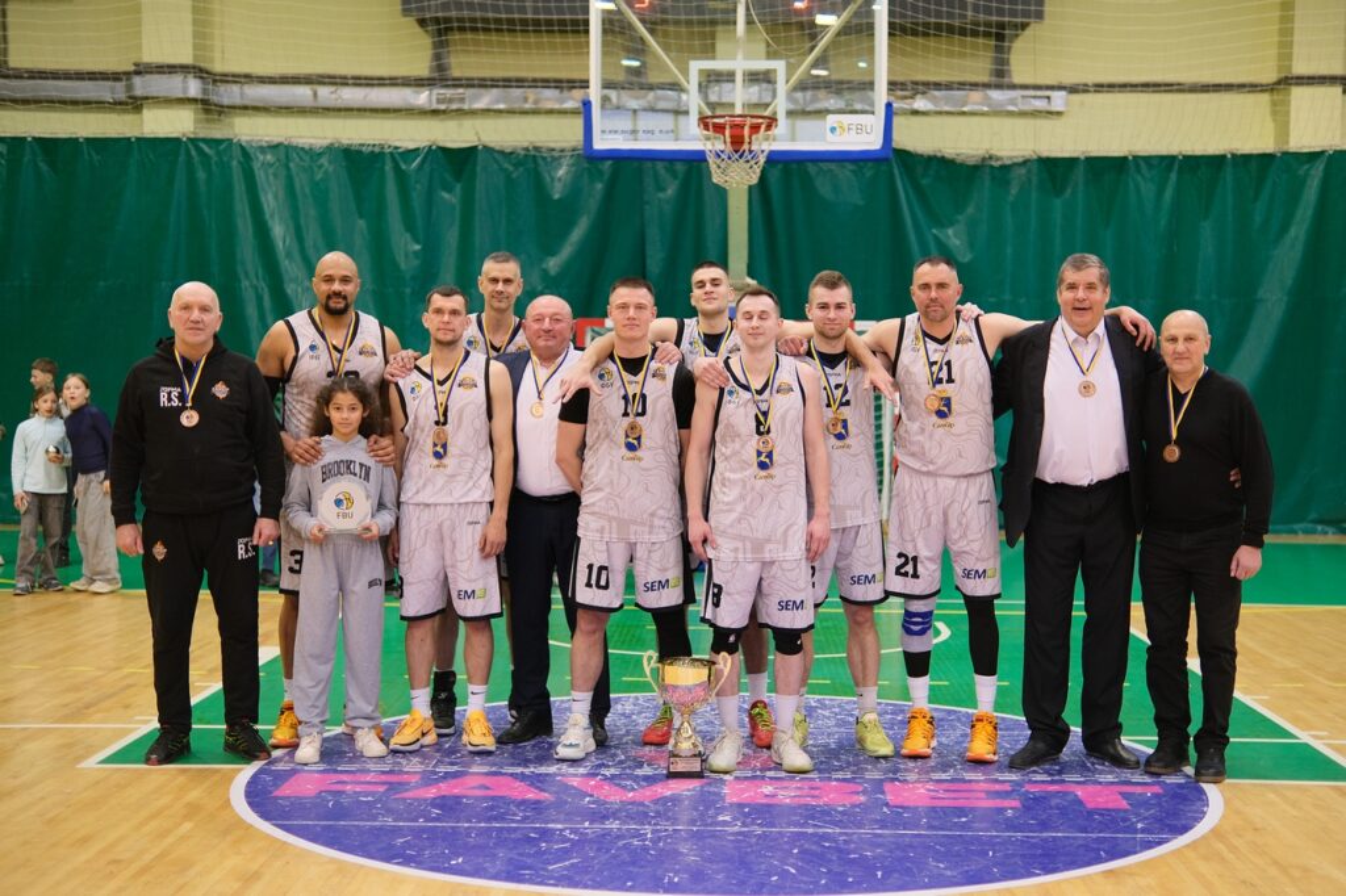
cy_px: 448
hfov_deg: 39.6
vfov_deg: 27.0
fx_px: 1869
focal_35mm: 50
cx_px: 673
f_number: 1.4
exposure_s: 1/250
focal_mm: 33
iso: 640
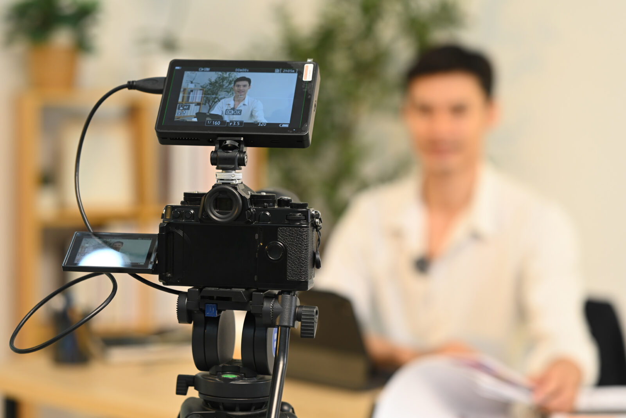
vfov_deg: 16.1
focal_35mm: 85
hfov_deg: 23.9
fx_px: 1478
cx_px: 313
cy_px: 209
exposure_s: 1/250
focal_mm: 85
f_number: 2.8
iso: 320
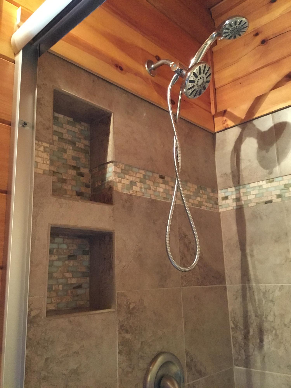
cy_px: 194
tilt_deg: +14.0
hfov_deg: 45.4
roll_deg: +1.3
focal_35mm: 31
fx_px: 347
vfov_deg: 58.4
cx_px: 146
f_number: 2.4
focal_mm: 3.3
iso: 250
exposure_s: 1/15
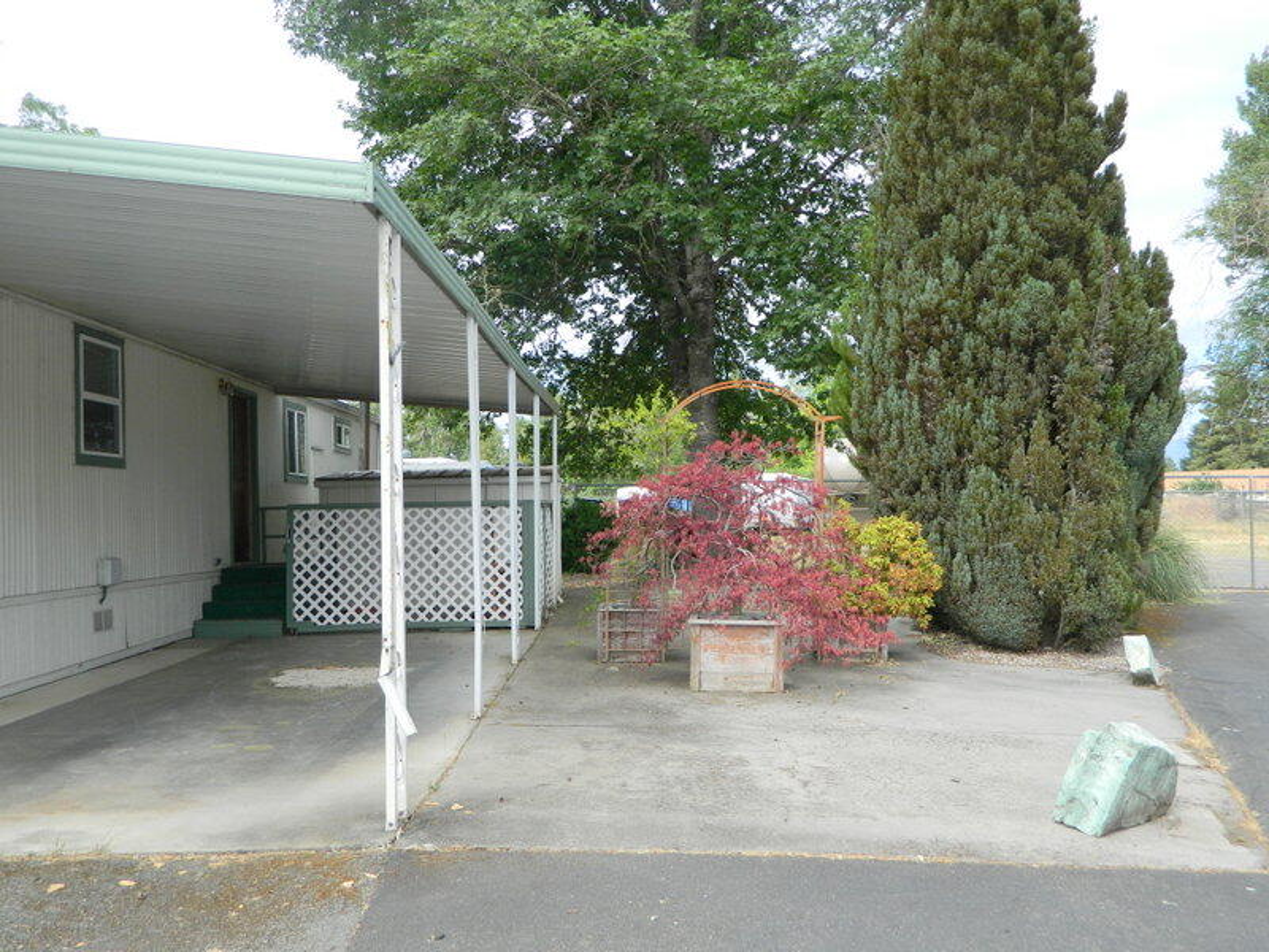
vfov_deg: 45.4
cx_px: 634
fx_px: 1136
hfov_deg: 58.4
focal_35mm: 31
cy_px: 476
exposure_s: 1/500
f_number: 3.2
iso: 110
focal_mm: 5.6
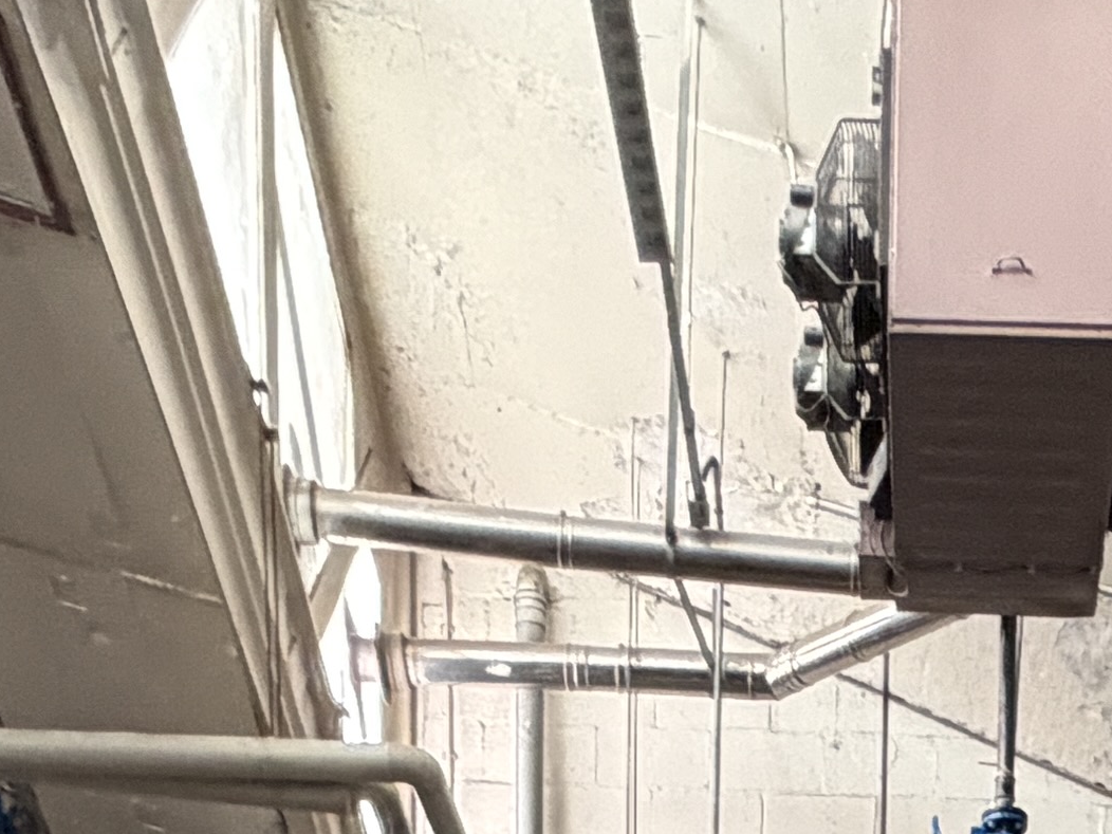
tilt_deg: -6.1
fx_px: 2441
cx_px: 967
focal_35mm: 76
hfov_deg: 25.0
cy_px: 2237
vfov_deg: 12.6
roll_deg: -2.6
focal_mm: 2.22
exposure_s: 1/82
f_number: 2.2
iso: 320
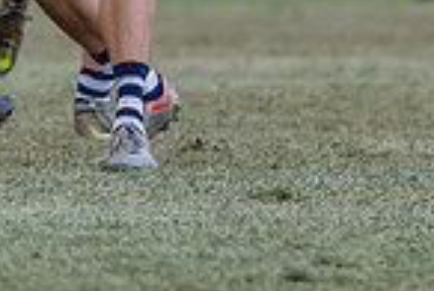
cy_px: -261
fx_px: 27663
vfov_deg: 0.6
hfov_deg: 0.9
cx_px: 160
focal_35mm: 2290
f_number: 6.3
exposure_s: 1/2000
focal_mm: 550
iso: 2500
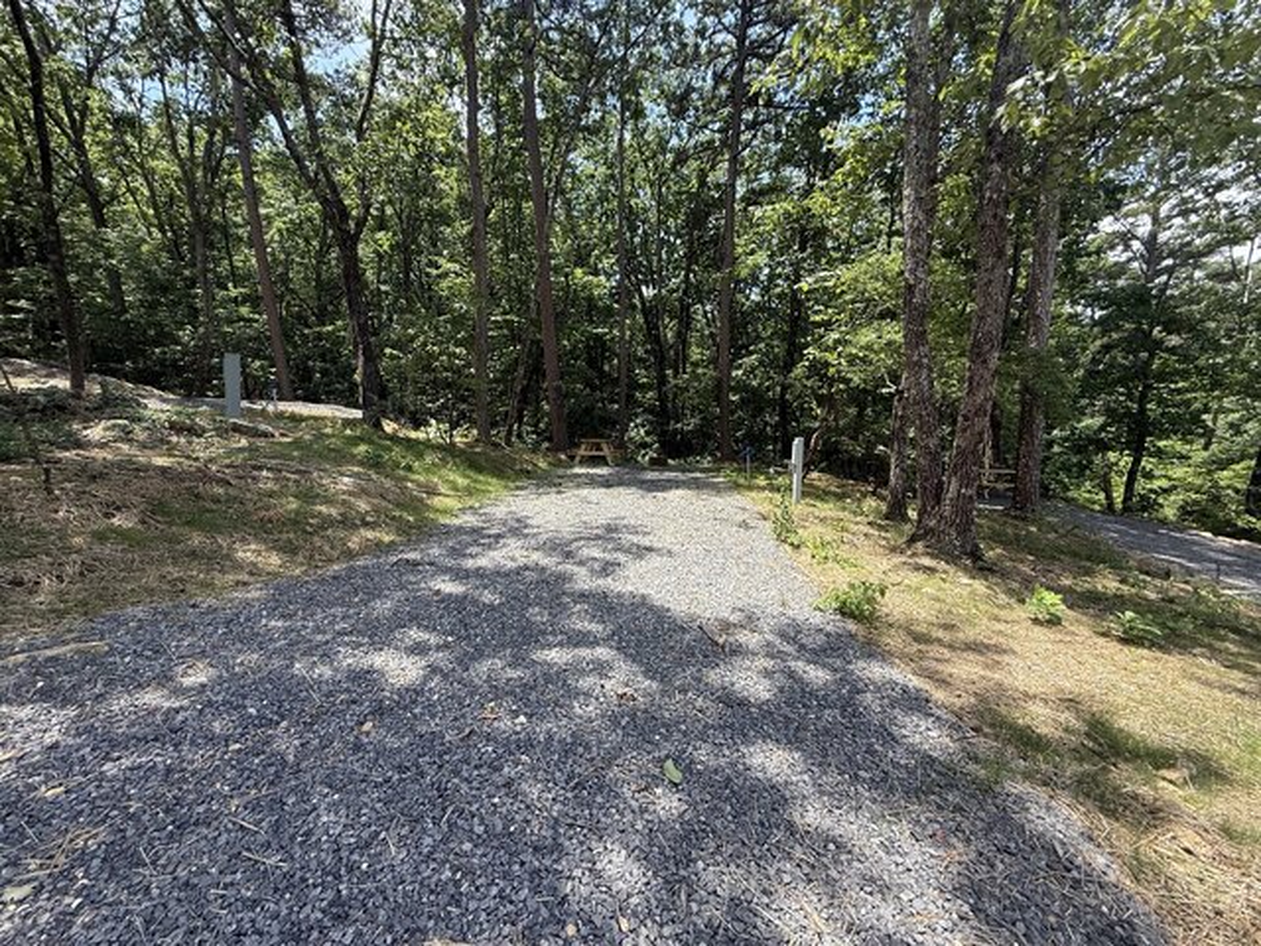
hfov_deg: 102.1
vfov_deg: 85.7
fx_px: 510
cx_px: 630
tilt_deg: -4.7
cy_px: 473
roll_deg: +0.0
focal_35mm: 14
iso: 50
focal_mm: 2.22
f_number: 2.2
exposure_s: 1/613
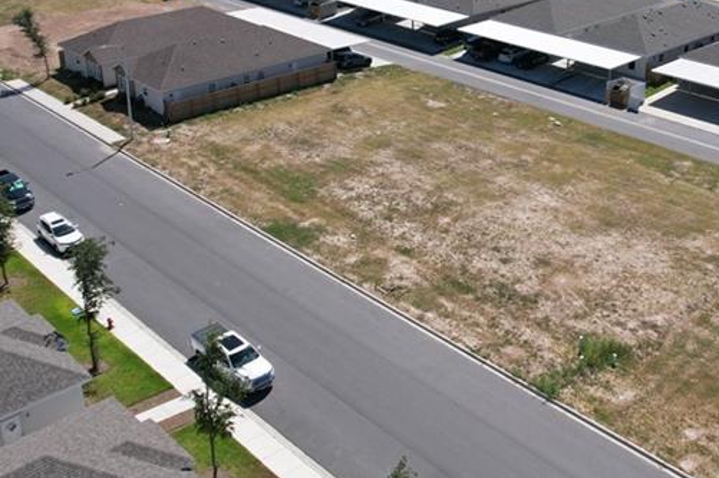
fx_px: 898
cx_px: 436
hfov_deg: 43.4
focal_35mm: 45
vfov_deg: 29.4
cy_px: 132
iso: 140
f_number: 2.8
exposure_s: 1/3000
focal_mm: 8.38
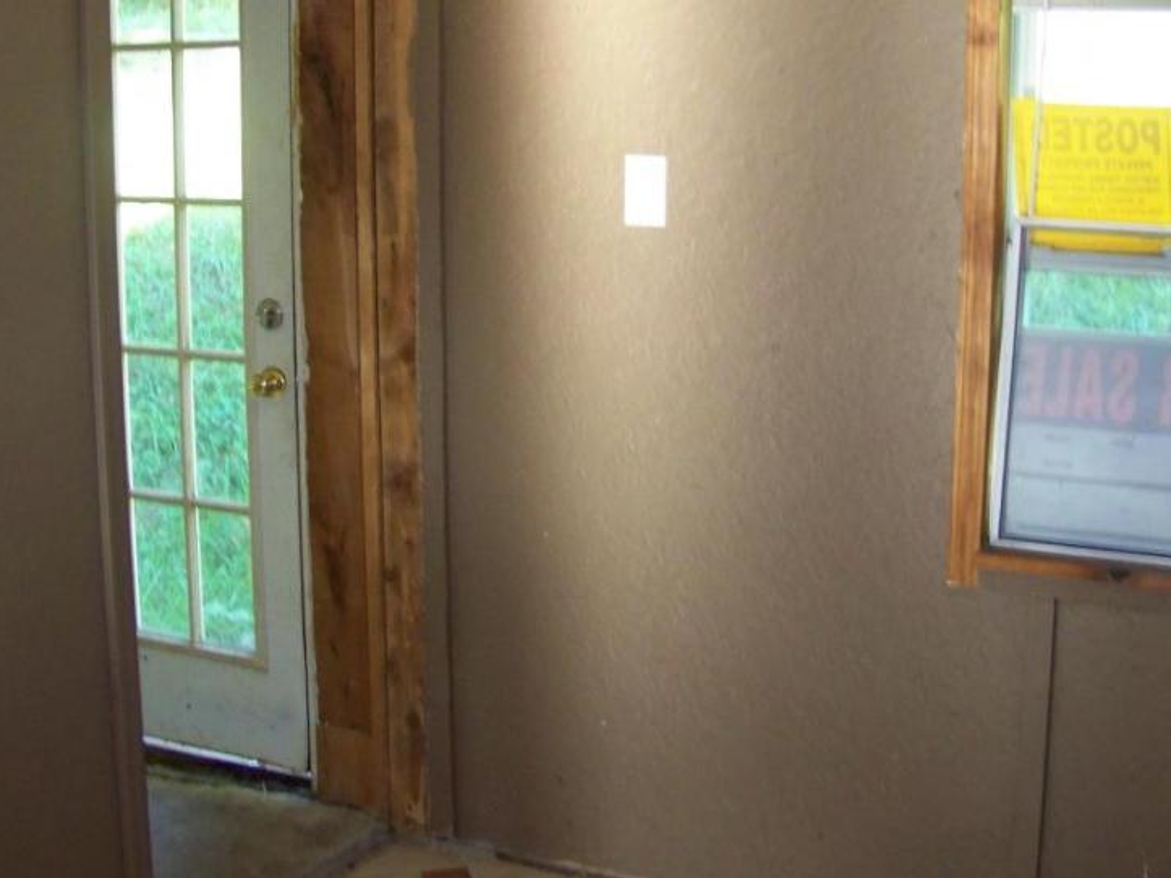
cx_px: 562
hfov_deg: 37.5
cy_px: 337
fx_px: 1725
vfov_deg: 28.5
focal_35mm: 51
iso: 200
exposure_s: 1/30
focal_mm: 5.85
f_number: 2.8
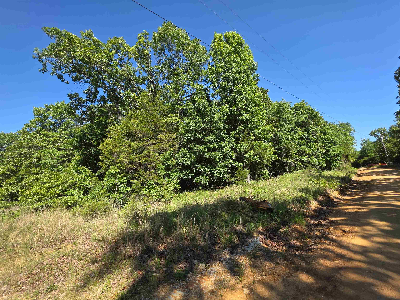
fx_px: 150
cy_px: 150
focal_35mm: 13
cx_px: 200
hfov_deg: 106.2
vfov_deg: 89.9
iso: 40
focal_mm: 2.2
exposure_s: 1/814
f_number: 1.9
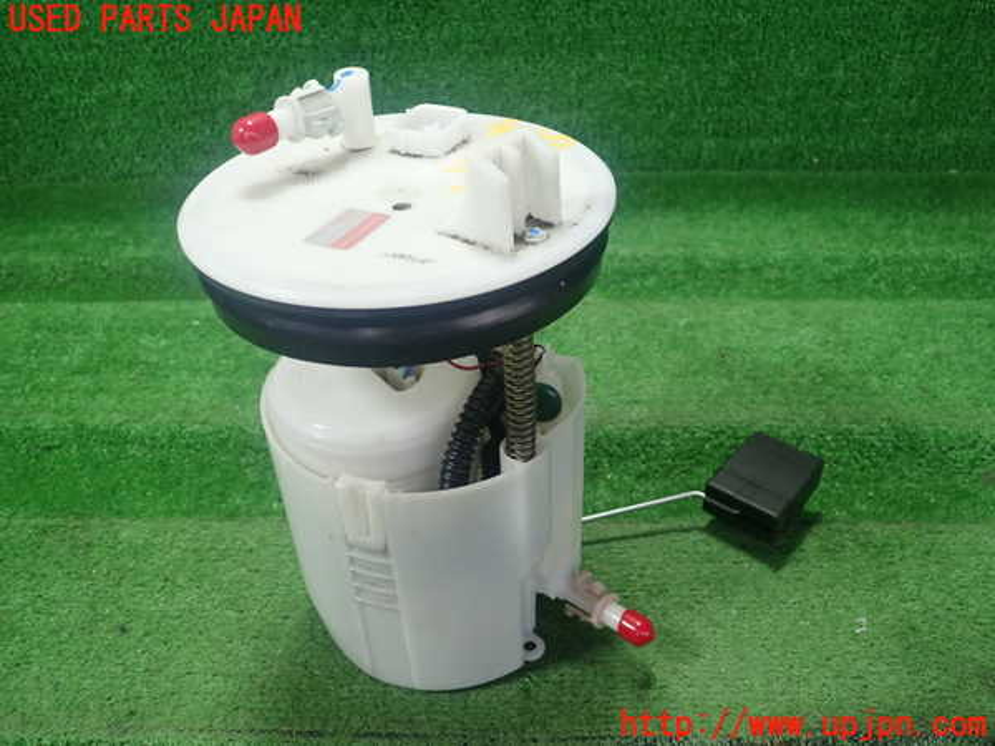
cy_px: 373
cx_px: 498
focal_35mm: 30
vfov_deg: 46.8
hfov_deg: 60.0
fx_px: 862
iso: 320
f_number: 2.3
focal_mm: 5.5
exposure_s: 1/125
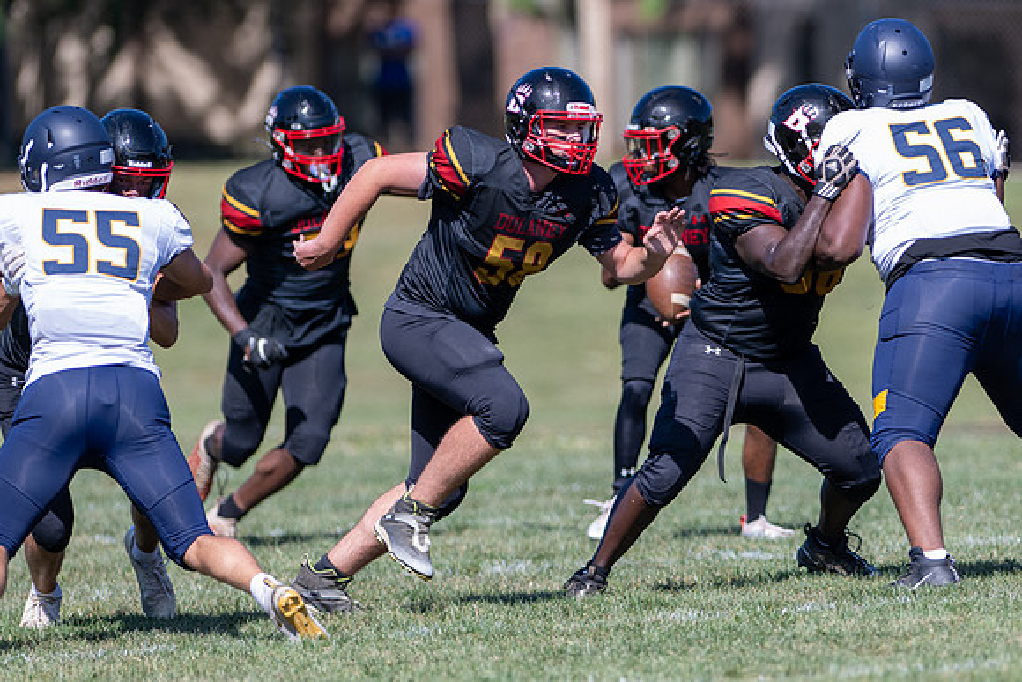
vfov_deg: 2.7
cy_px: 406
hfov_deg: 4.0
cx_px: 779
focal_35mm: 510
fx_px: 14469
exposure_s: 1/1600
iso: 160
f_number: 2.8
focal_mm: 300
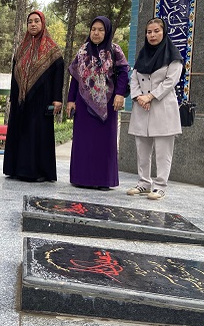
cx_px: -22
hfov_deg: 23.7
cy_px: 135
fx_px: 454
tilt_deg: -4.2
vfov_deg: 39.5
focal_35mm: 51
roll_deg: -2.1
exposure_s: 1/146
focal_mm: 4.25
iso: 32
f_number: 1.8
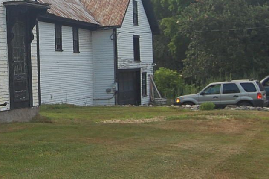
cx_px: -20
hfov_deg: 21.0
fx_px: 694
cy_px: 13
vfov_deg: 14.5
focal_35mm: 93
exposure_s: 1/500
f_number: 5.6
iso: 320
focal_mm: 26
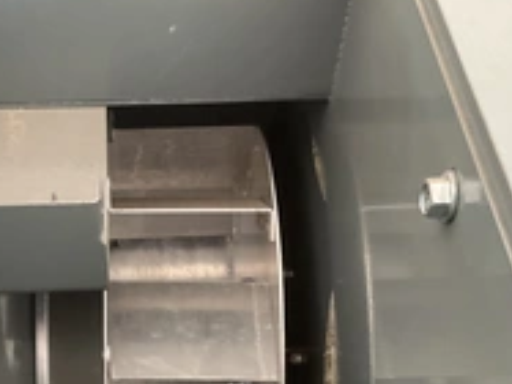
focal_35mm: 62
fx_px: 916
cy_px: 370
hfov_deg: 30.5
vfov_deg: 22.8
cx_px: 112
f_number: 1.8
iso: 250
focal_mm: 3
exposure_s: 1/60
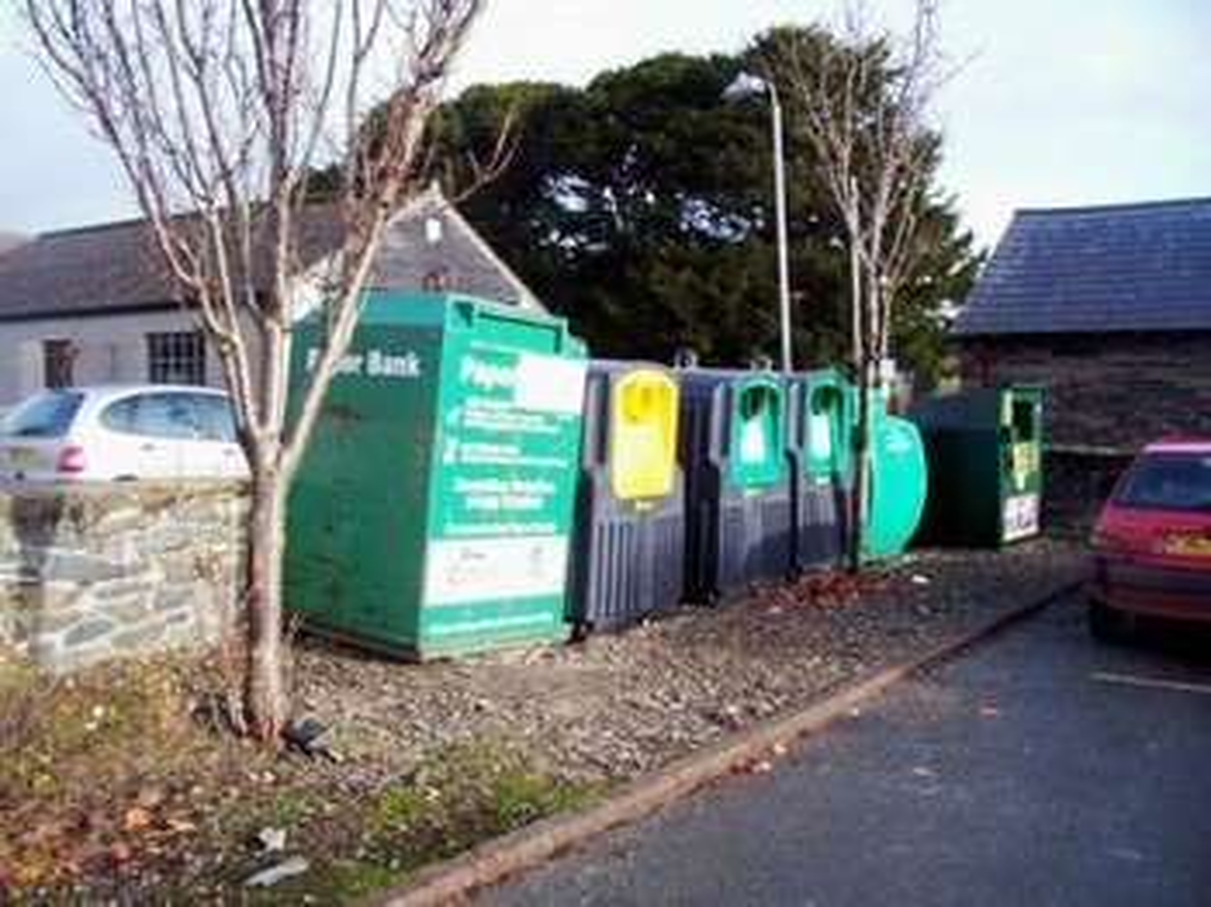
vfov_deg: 41.7
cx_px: 606
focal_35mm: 34
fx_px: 1189
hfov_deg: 54.0
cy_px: 454
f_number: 2.7
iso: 80
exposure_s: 1/392
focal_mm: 5.6
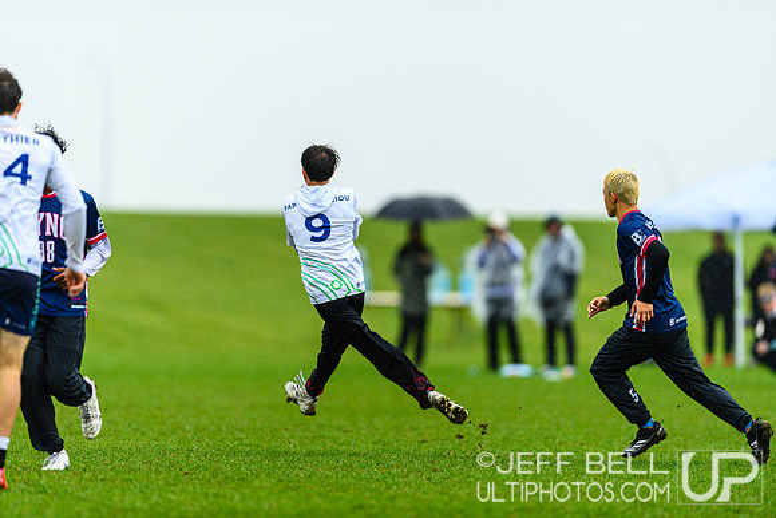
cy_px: 259
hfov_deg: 5.2
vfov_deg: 3.4
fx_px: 8624
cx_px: 388
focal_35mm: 400
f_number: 3.2
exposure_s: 1/1250
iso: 400
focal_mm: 400
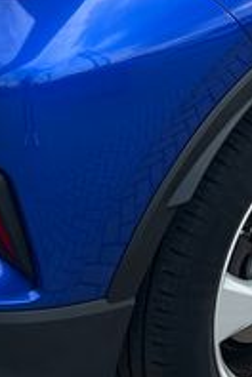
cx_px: 193
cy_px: -48
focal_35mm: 140
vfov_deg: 14.3
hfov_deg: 9.8
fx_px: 1470
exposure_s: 1/967
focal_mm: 5.1
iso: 50
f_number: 1.6
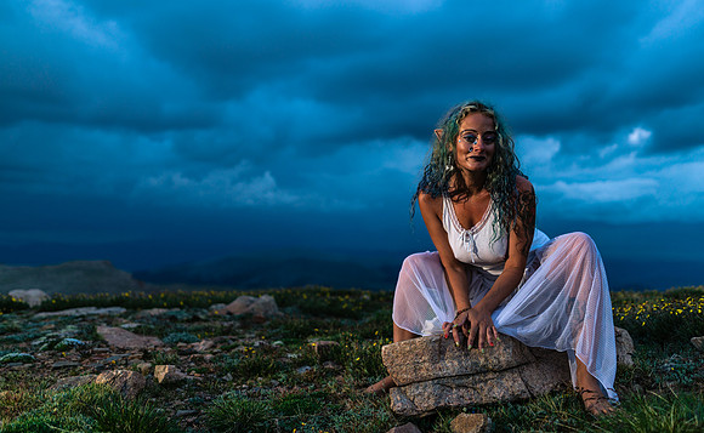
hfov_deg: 68.5
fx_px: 517
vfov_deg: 45.5
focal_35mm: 27
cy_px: 234
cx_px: 352
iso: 100
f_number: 1.4
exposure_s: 1/100
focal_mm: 24
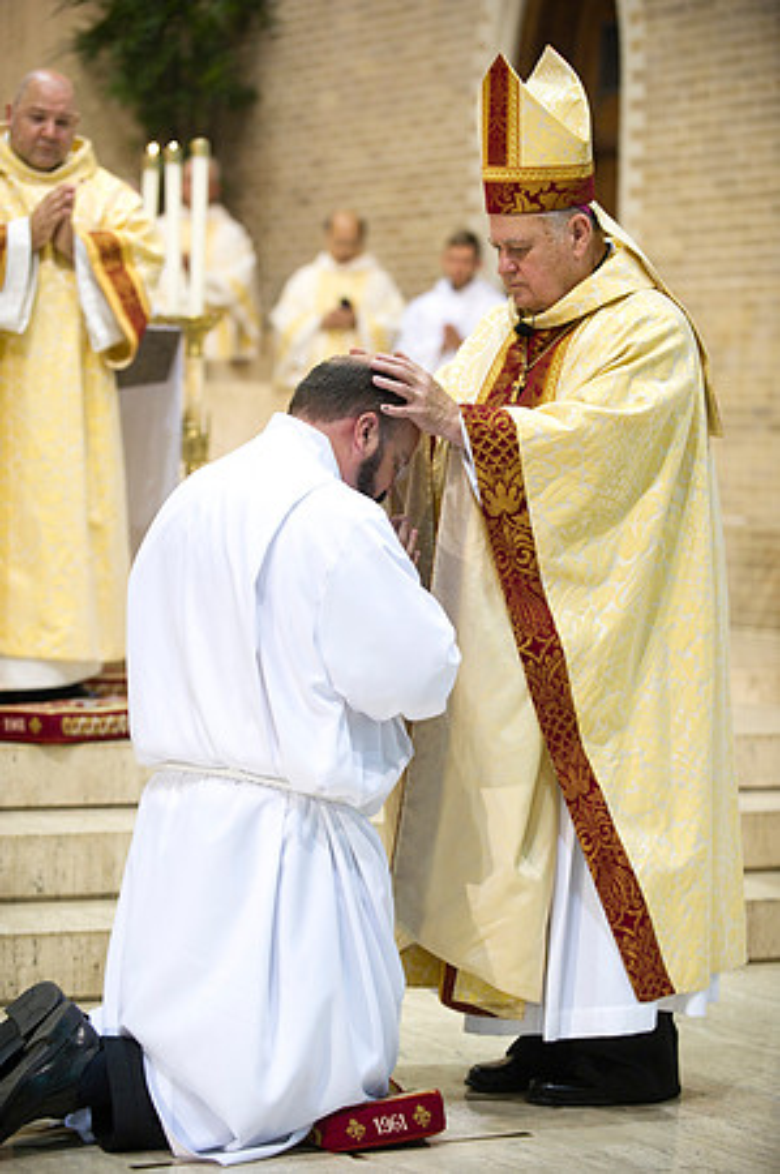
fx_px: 3322
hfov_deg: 13.4
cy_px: 587
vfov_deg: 20.0
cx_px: 390
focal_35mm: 102
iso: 2000
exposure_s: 1/125
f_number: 2.8
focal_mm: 102
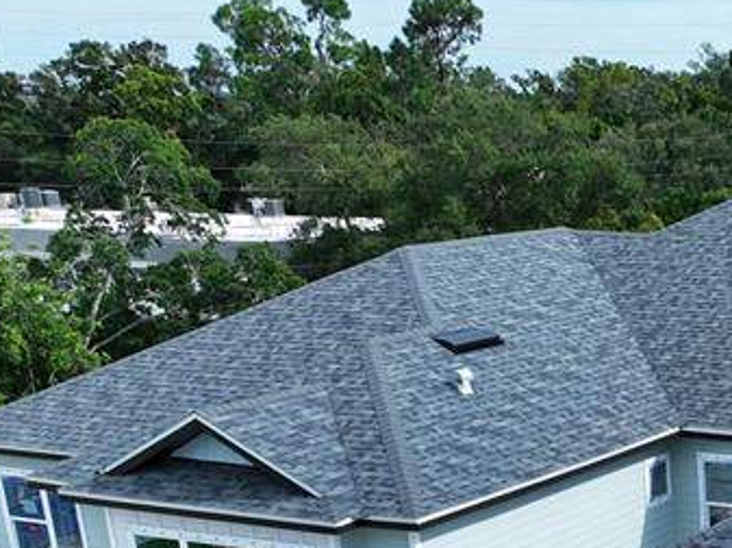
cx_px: 875
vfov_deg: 18.6
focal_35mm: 73
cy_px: 735
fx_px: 1542
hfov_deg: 24.3
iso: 100
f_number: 3.2
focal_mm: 12.29
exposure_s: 1/240
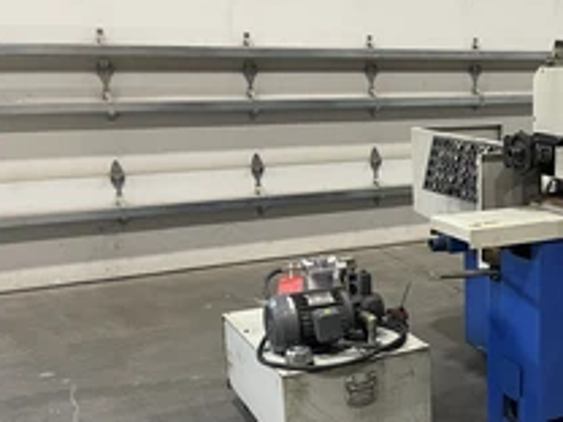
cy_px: 260
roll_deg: +0.4
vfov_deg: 30.2
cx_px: 525
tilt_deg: -14.4
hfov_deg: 36.7
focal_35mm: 48
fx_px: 781
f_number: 1.6
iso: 320
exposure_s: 1/60
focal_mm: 5.1
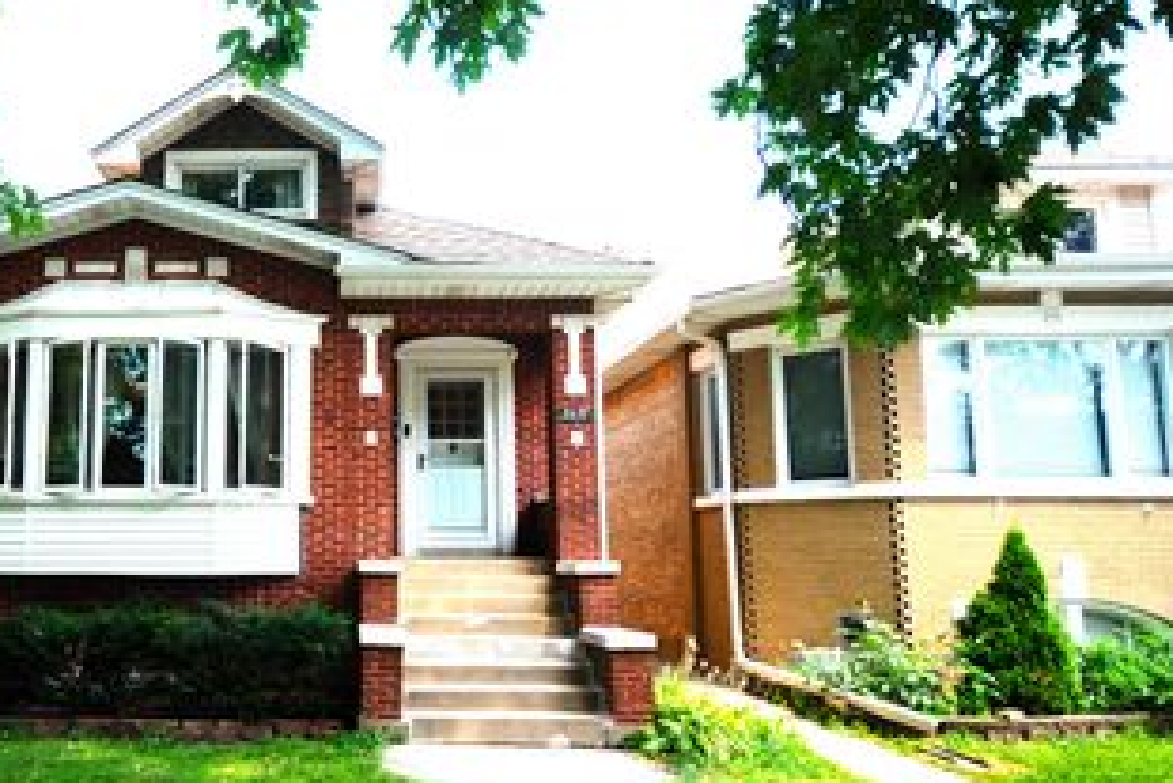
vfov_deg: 45.0
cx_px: 299
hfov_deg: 60.3
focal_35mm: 29
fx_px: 945
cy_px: 418
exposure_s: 1/500
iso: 400
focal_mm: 18
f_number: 4.2
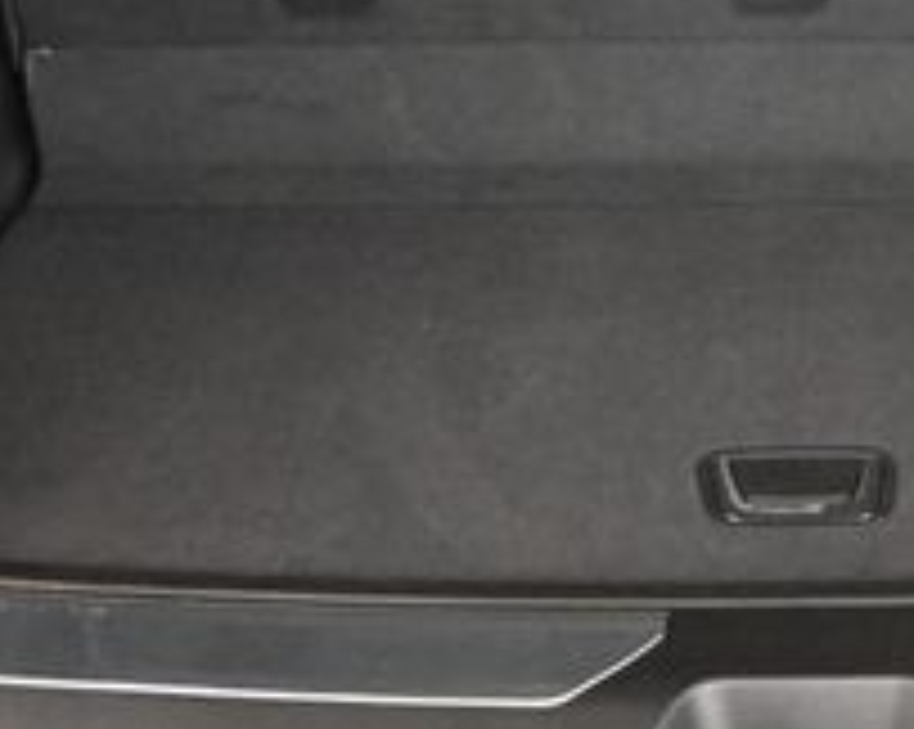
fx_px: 1919
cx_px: 783
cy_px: 22
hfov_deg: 26.1
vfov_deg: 20.9
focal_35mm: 71
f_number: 3.5
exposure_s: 1/50
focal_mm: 16
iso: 12800
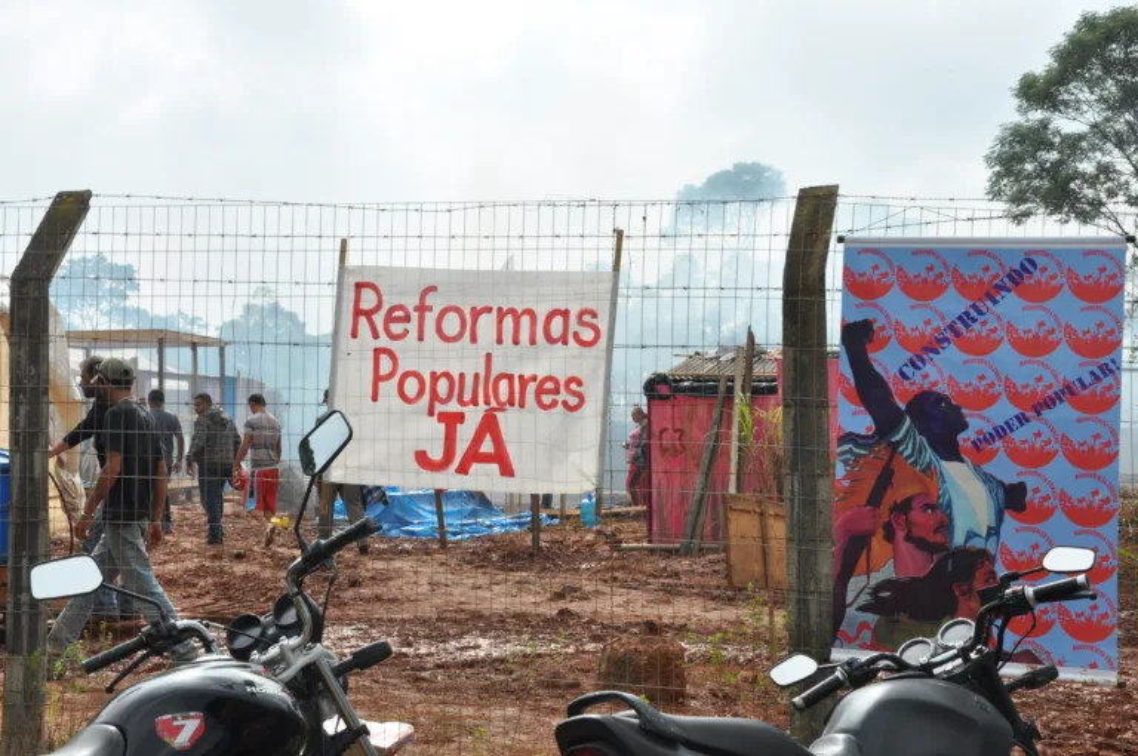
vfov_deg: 21.5
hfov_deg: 31.9
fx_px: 1989
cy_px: 378
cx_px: 569
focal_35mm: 63
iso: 200
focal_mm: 42
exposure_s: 1/200
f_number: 14
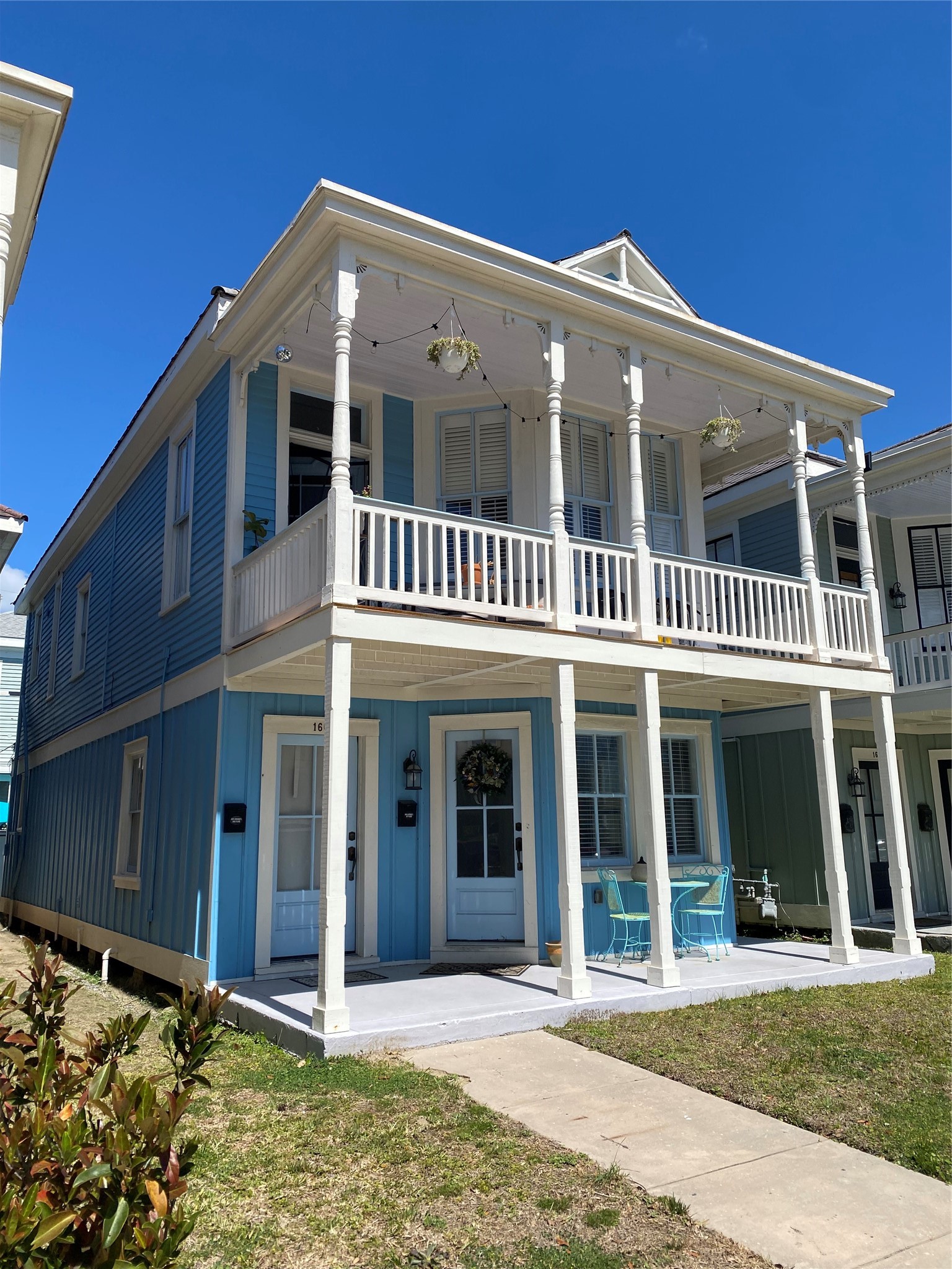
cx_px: 476
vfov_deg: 67.3
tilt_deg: +13.2
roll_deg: +0.9
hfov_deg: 53.1
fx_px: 953
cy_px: 634
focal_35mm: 26
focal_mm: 4.25
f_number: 1.8
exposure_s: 1/3846
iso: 32
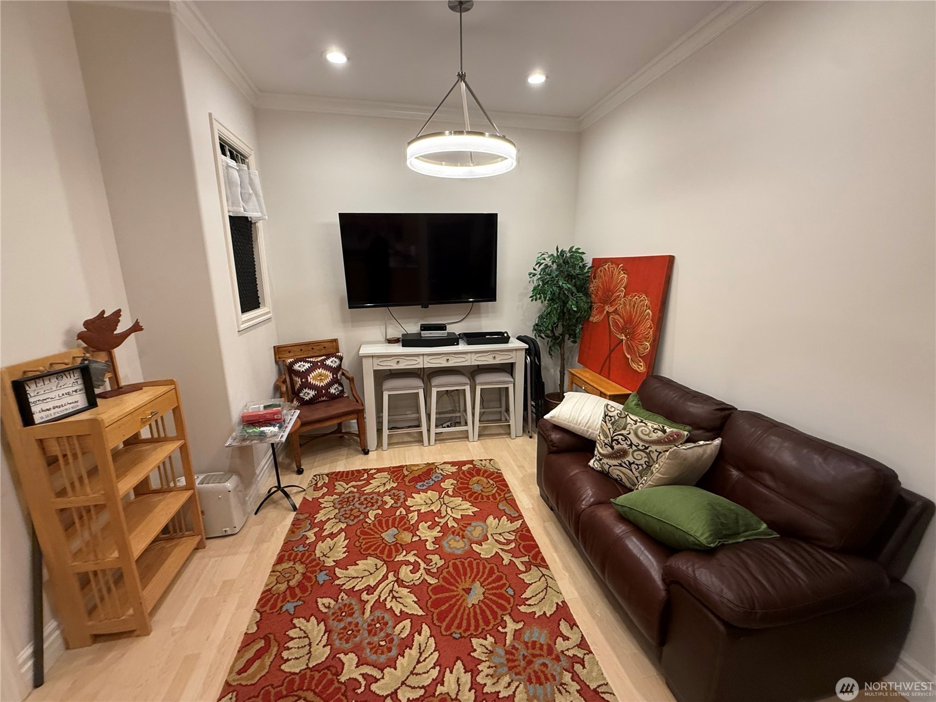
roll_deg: +0.9
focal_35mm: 14
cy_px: 351
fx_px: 379
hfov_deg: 102.1
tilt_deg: -11.2
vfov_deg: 85.7
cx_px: 468
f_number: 2.2
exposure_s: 1/91
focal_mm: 2.22
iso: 320
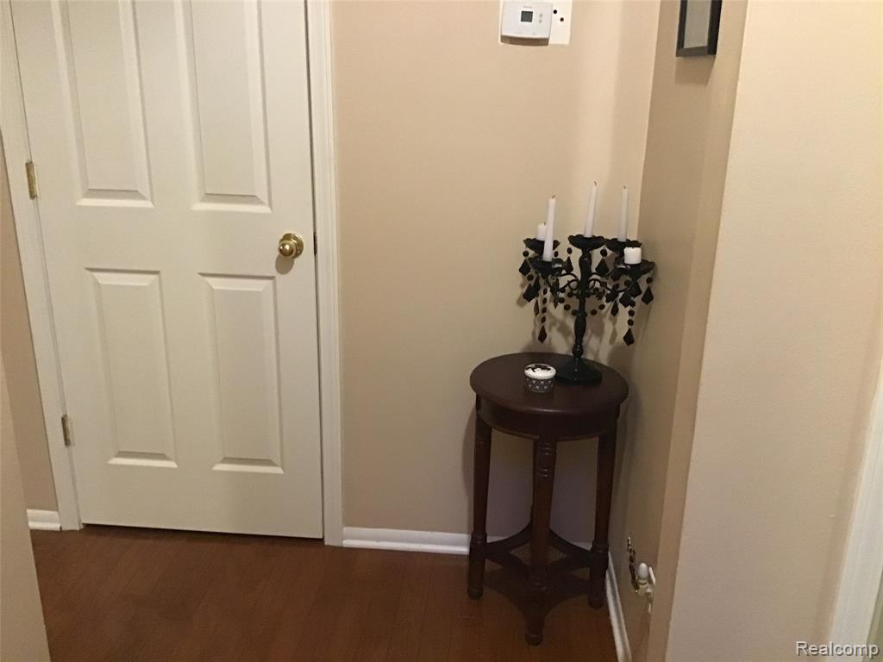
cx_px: 442
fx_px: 791
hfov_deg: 58.4
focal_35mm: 31
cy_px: 331
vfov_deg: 45.4
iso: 250
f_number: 2.4
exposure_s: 1/15
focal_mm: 3.3
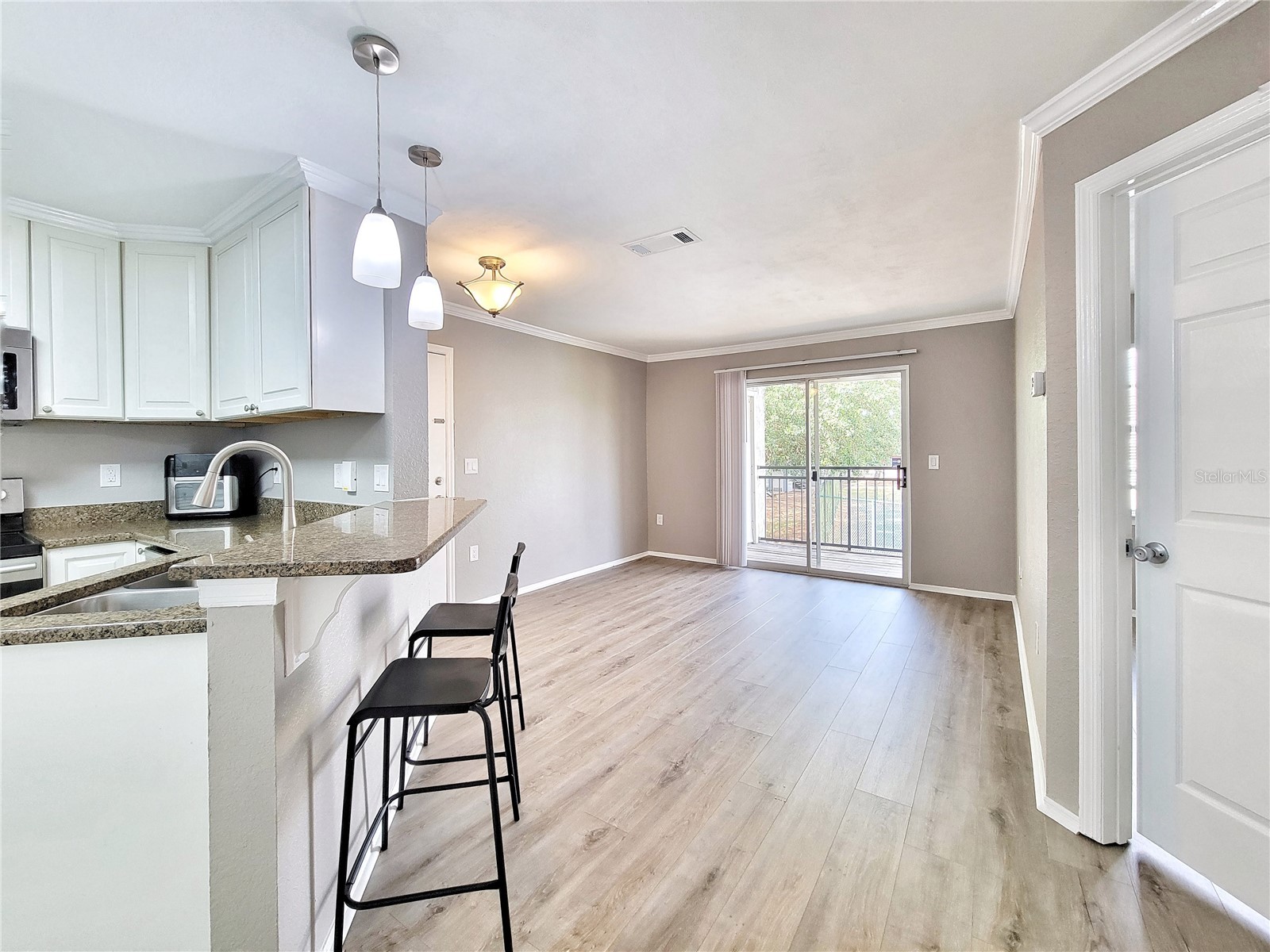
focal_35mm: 13
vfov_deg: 89.9
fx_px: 477
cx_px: 635
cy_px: 476
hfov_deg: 106.2
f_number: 2.2
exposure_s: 1/60
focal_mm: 2.2
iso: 200
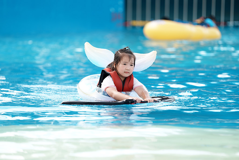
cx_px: 120
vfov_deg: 6.9
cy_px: 80
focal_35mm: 200
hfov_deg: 10.3
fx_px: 1328
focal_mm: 200
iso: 100
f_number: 3.2
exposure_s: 1/800
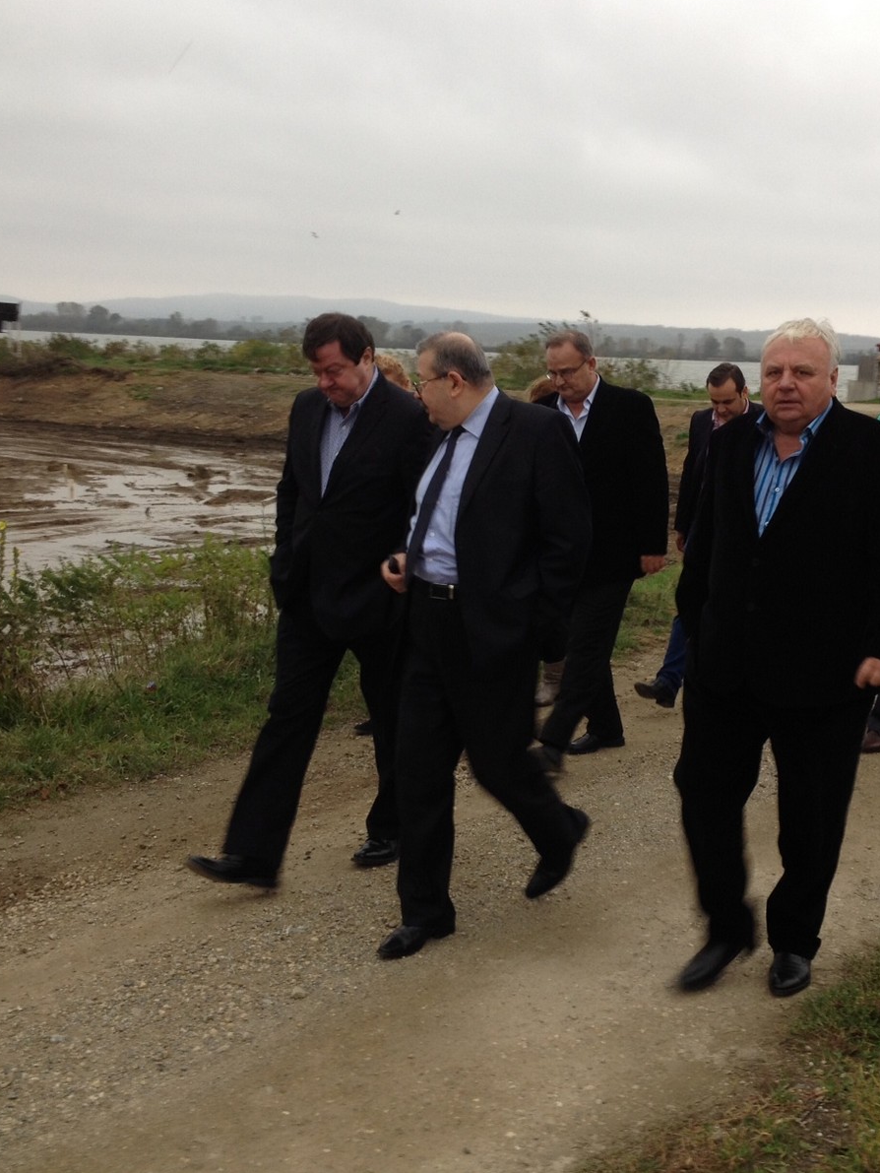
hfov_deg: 30.8
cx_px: 538
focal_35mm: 47
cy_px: 584
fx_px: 1592
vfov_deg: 40.4
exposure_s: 1/40
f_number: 2.4
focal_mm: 4.28
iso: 50
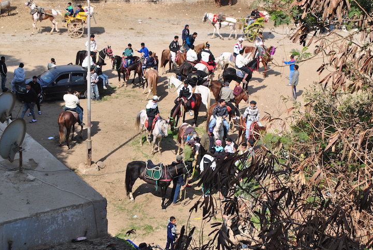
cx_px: 182
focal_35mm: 67
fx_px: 695
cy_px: 115
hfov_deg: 30.0
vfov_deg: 20.4
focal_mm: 40
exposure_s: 1/250
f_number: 9
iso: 100
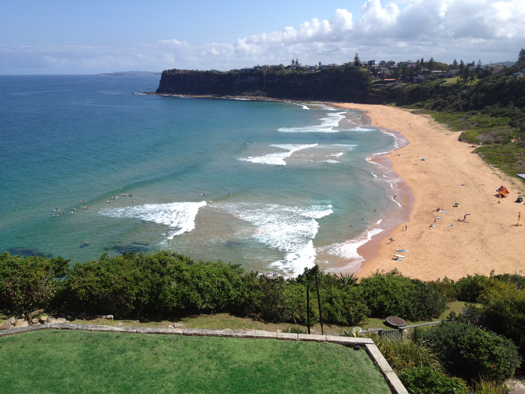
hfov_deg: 52.6
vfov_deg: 40.7
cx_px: 262
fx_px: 531
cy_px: 197
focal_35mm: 35
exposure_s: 1/2045
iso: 64
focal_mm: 4.28
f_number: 2.4
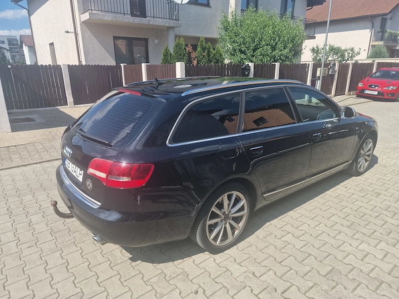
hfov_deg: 73.9
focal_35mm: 23
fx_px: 265
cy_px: 150
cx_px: 200
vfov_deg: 58.9
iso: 50
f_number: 1.8
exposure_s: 1/702
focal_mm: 6.4
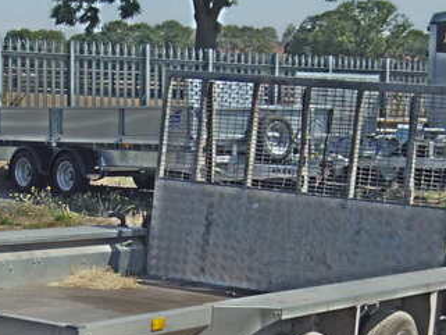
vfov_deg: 12.6
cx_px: 25
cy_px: 303
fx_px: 1508
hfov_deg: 16.5
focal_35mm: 117
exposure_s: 1/500
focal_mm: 8.5
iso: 200
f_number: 3.5
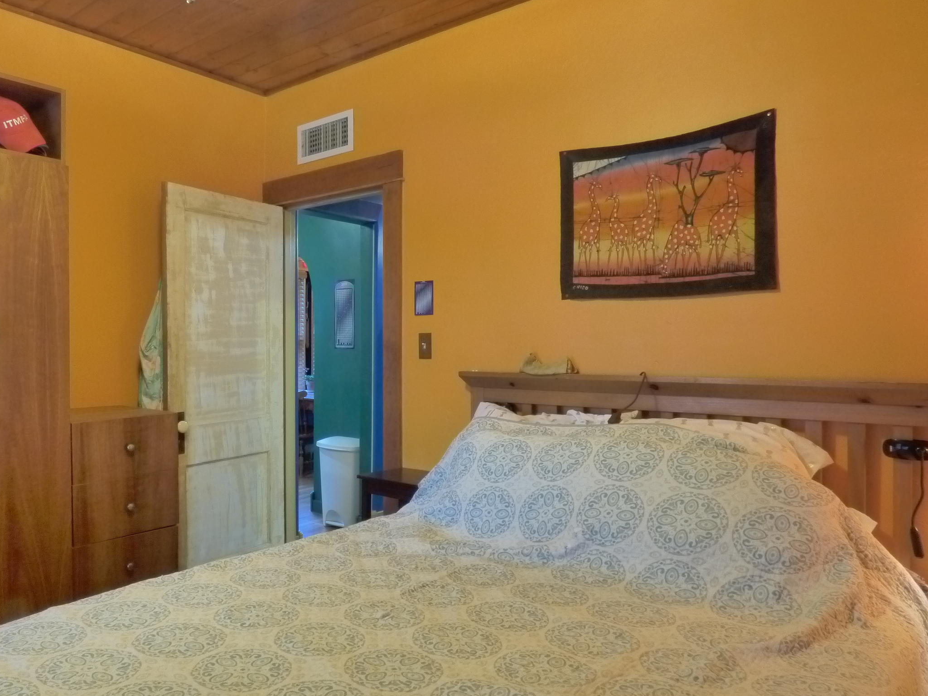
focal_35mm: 25
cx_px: 366
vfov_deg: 54.9
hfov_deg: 68.6
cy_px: 361
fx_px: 670
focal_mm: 3.58
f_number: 5.6
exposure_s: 1.3
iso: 400
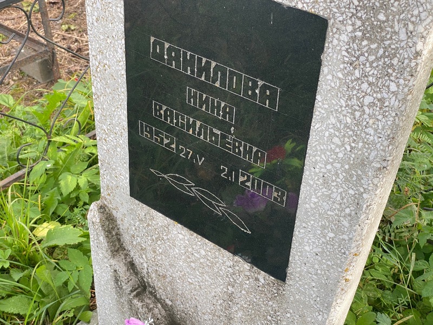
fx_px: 650
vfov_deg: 28.0
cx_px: 216
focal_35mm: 52
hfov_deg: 36.8
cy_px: 162
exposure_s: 1/182
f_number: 2
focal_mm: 6
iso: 20
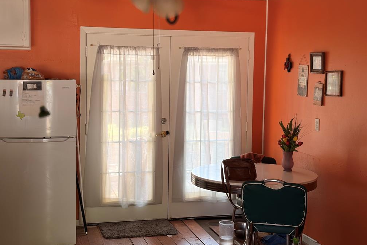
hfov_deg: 36.3
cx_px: 181
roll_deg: +0.0
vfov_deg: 24.6
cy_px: 113
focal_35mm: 55
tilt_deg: -5.0
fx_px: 561
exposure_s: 1/60
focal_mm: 5.96
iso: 50
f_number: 1.6
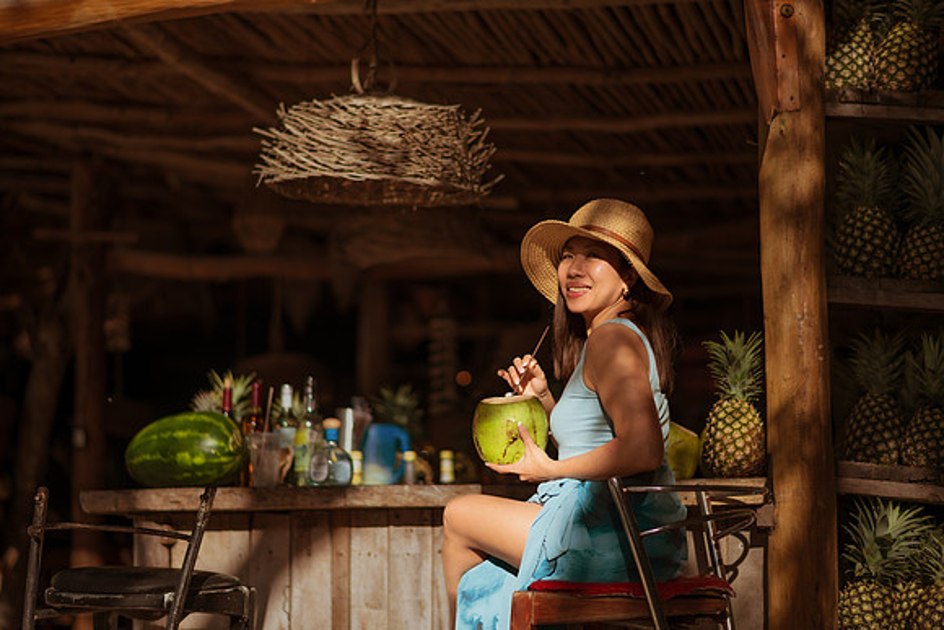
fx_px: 1521
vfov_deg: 23.4
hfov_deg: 34.5
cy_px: 315
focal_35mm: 58
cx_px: 472
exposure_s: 1/2500
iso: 100
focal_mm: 58
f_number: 1.4
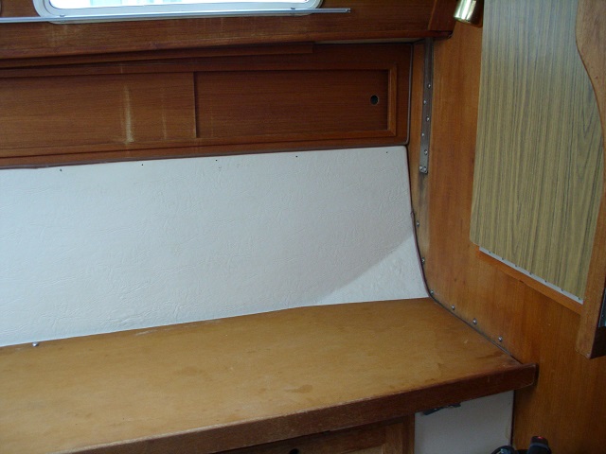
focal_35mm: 38
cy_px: 227
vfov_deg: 37.7
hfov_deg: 49.0
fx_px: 665
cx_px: 303
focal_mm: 6.3
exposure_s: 1/60
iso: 200
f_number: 2.9
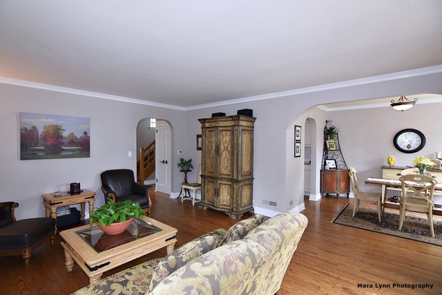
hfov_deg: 95.0
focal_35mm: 16
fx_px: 203
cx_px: 221
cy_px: 148
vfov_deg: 72.1
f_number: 5
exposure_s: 1/100
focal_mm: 11
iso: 800
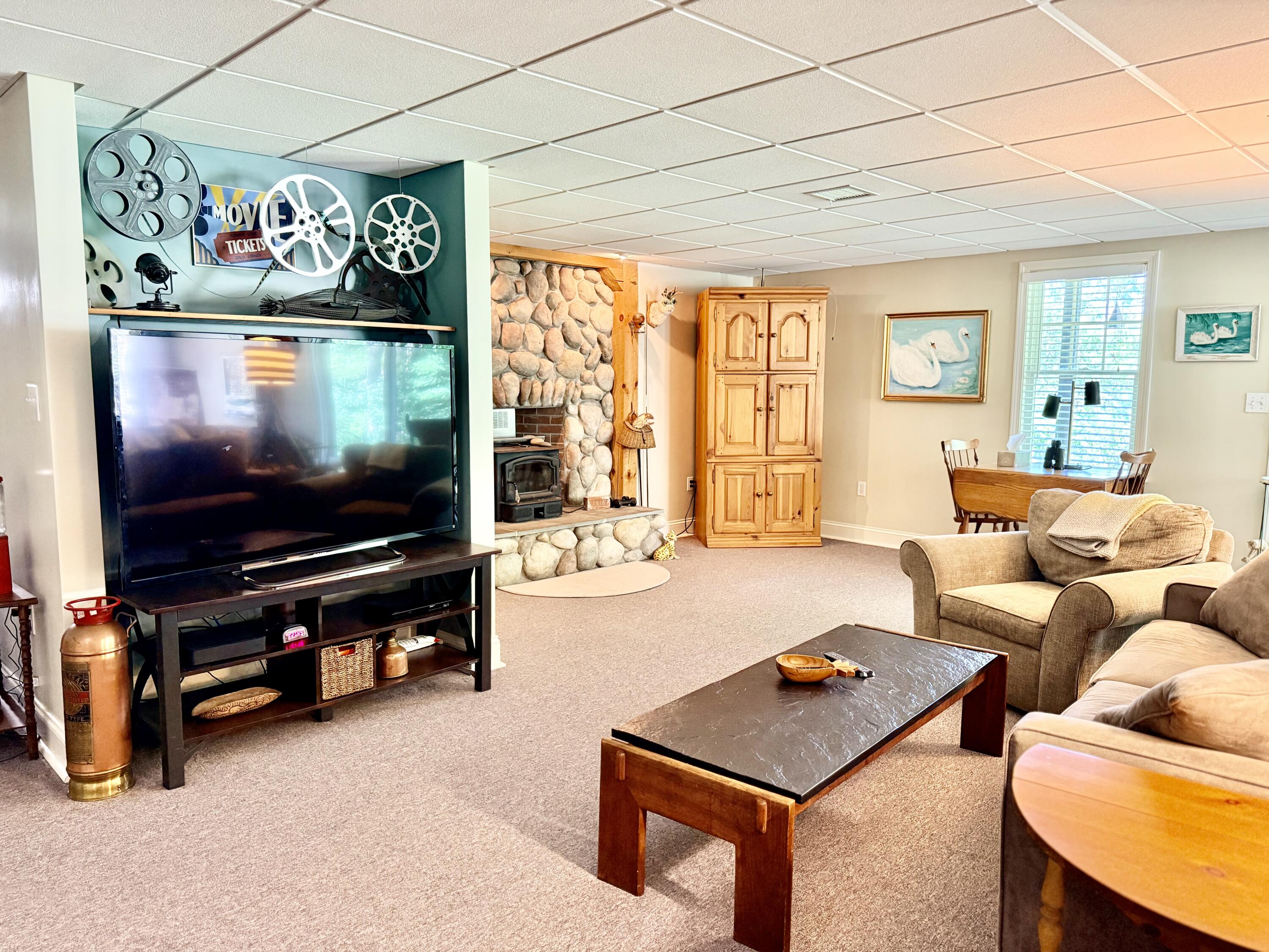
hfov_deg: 71.6
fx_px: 880
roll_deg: -0.1
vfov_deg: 56.8
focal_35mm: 24
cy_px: 476
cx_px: 634
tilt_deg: -6.3
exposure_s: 1/40
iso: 640
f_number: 1.78
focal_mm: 6.76
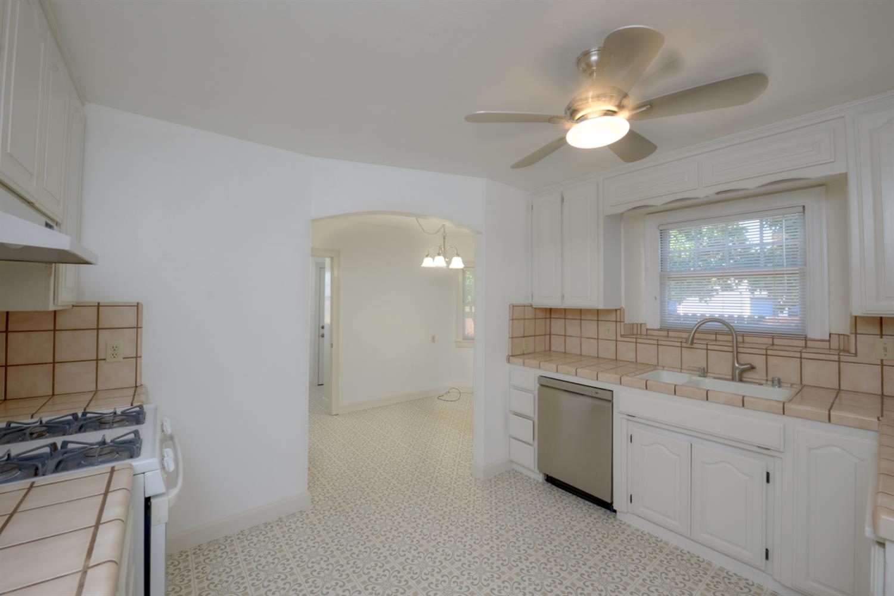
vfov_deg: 81.2
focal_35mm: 14
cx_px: 447
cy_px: 298
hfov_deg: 104.3
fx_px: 348
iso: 400
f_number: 10
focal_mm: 14
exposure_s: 1/25
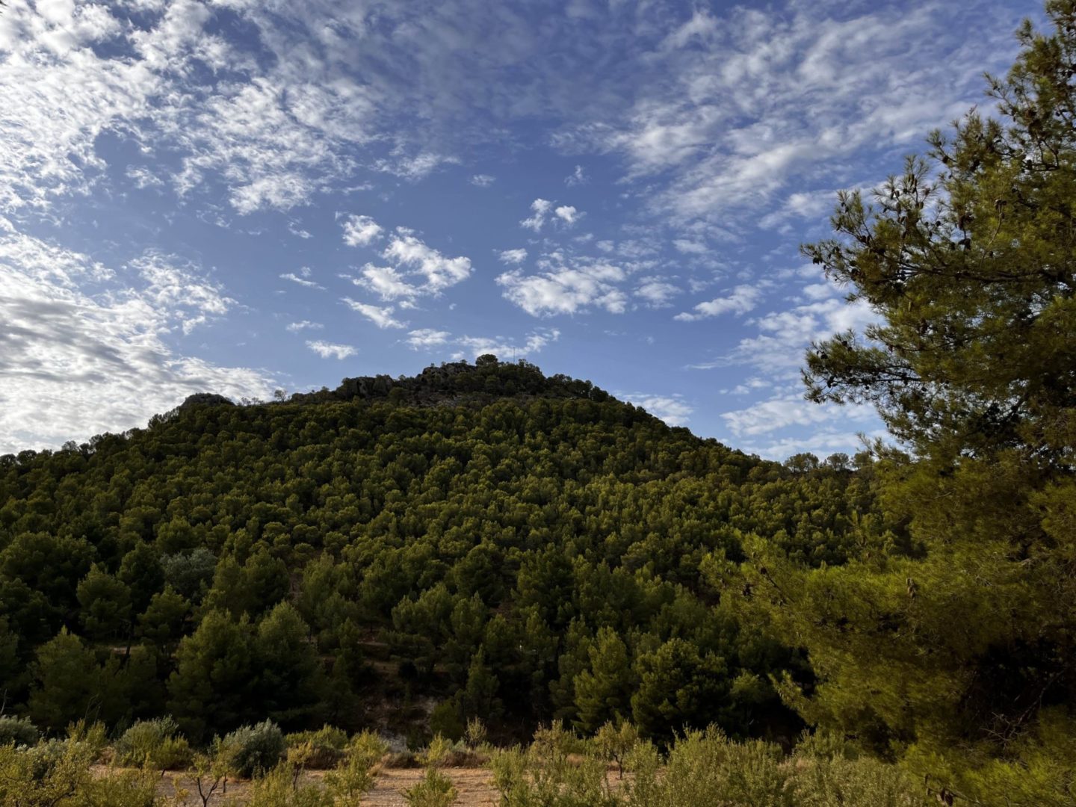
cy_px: 404
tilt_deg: +11.8
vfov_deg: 53.1
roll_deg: -0.4
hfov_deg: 67.3
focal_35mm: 26
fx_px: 808
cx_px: 538
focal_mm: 5.1
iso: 50
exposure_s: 1/4016
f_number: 1.6
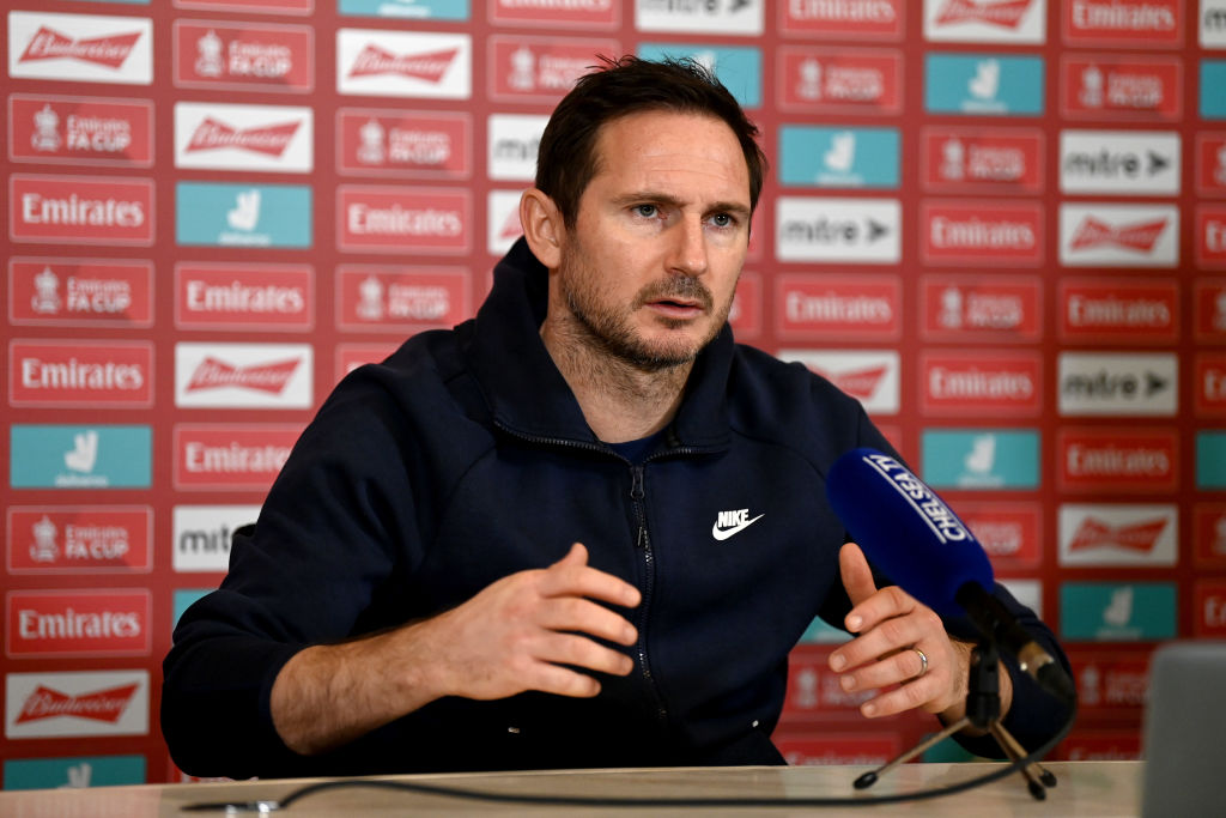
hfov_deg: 12.1
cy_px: 409
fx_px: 5790
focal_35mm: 170
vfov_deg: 8.1
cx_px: 613
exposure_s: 1/500
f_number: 2.8
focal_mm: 170
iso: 3200
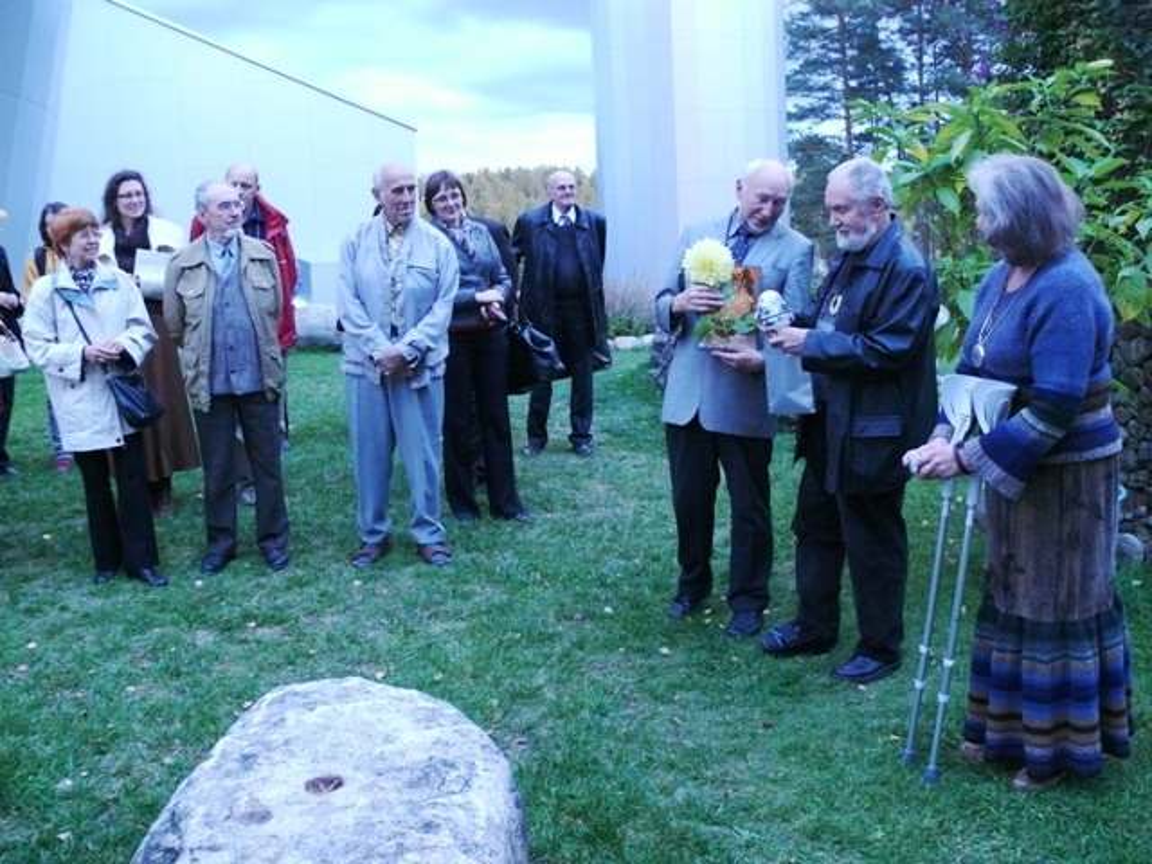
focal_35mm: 35
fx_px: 1165
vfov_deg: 40.7
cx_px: 576
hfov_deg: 52.6
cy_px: 432
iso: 400
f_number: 2.8
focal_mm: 7.4
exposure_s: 1/20
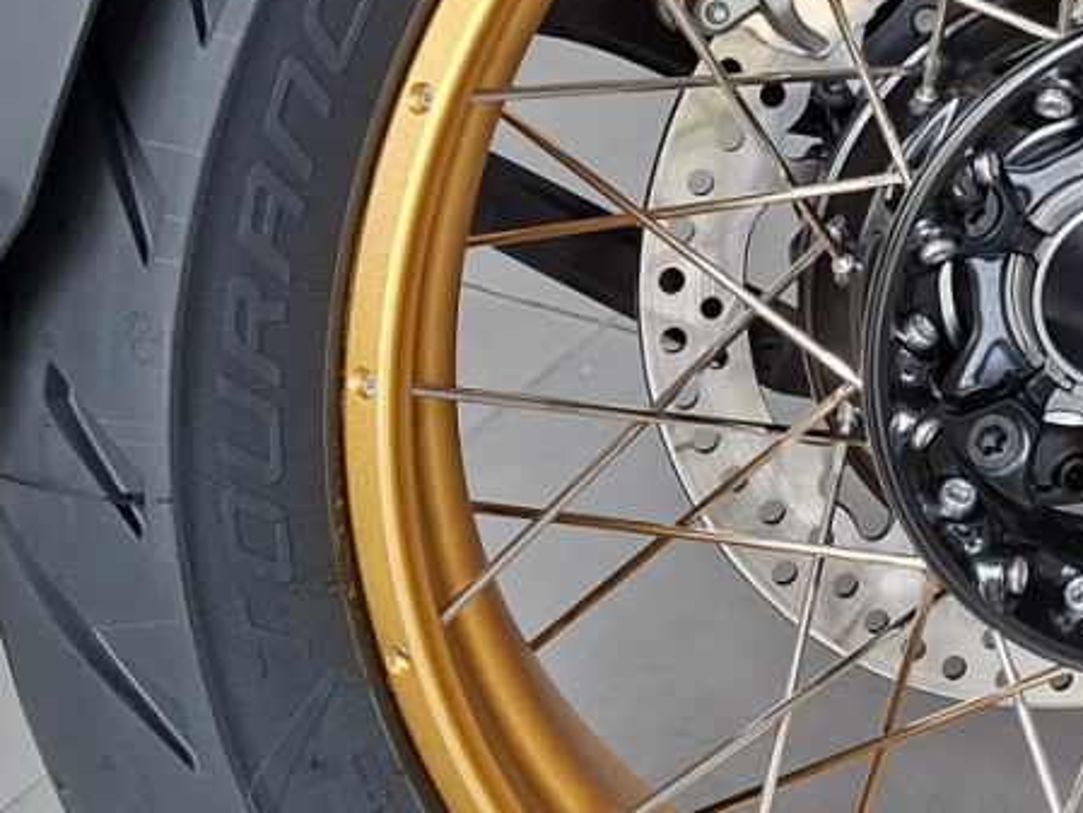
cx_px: 1061
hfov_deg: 23.0
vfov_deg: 17.8
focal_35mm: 82
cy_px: 99
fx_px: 2566
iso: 250
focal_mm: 5.54
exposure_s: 1/120
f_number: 1.8
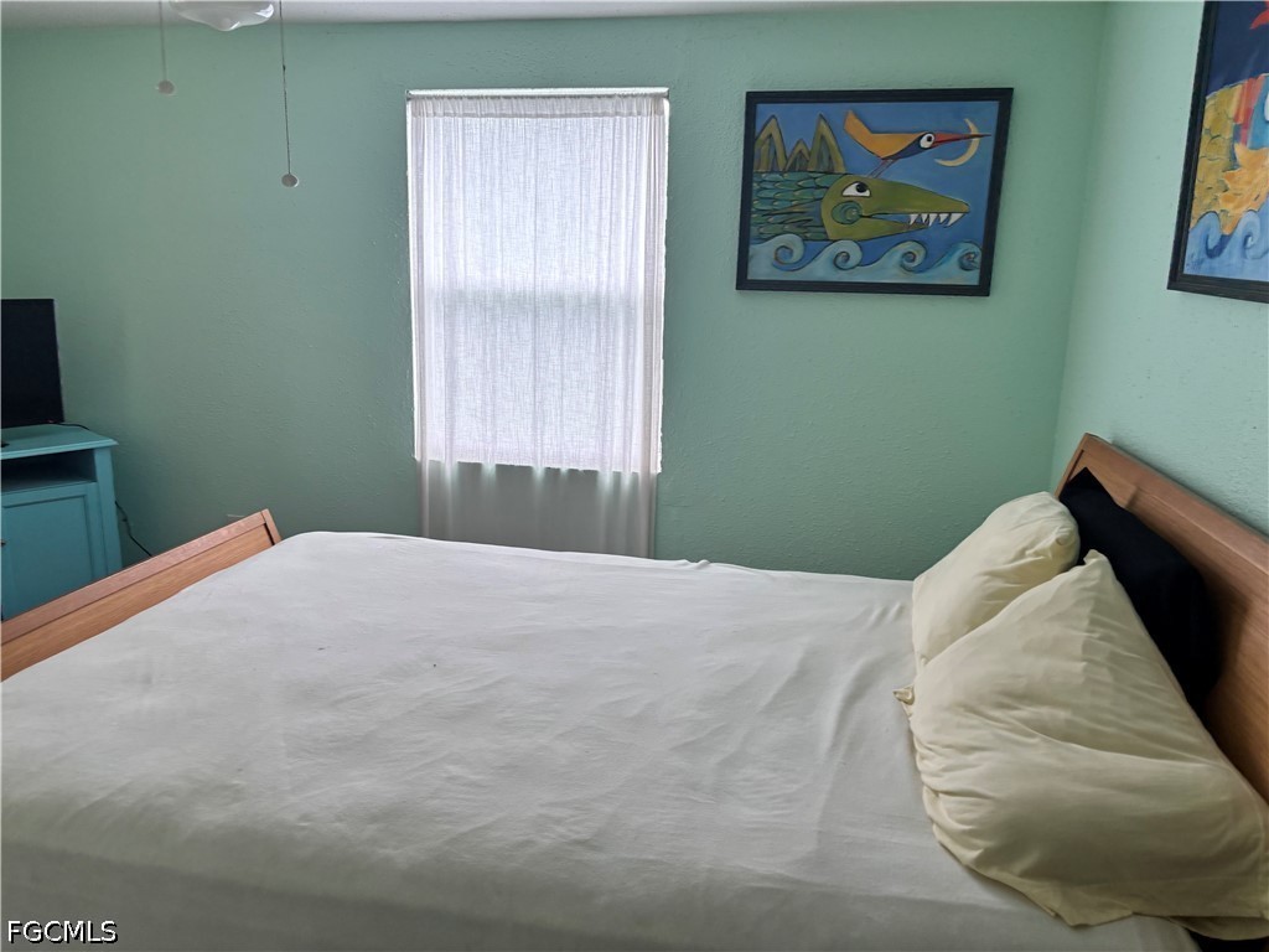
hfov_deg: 67.3
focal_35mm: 26
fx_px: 953
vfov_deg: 53.1
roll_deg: -1.5
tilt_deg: -12.9
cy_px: 476
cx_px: 634
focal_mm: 5.96
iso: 100
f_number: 1.6
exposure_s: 1/120
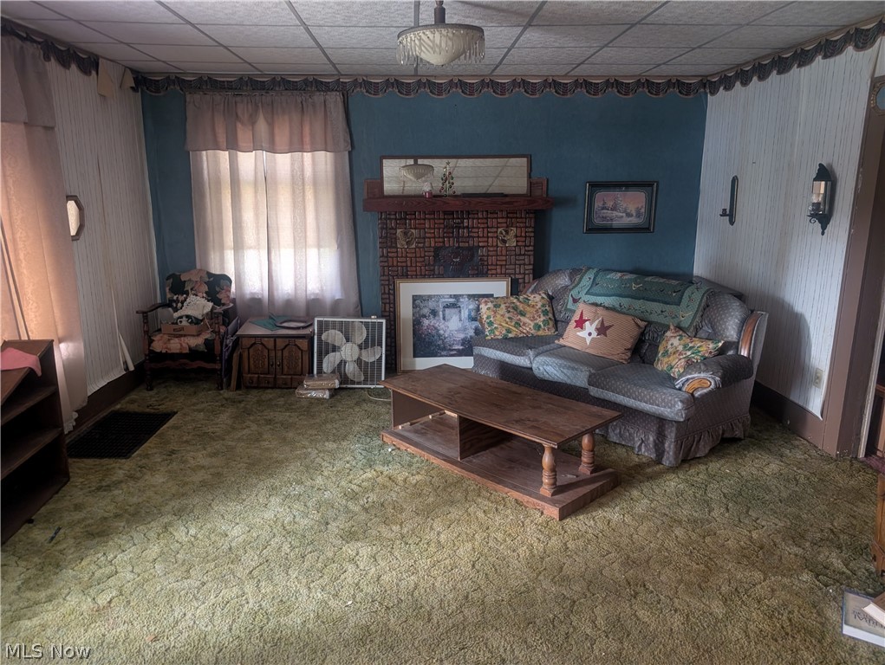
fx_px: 614
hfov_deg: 71.5
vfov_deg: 56.9
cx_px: 442
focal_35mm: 24
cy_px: 332
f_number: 1.68
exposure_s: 1/60
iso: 517
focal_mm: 6.9
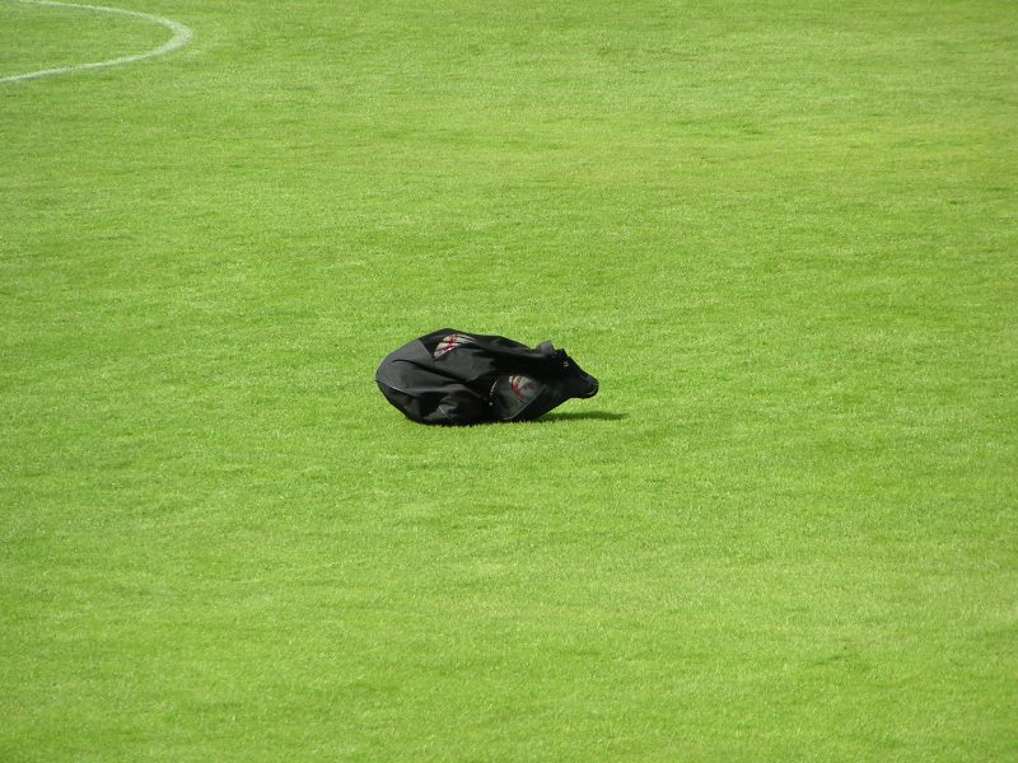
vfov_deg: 3.9
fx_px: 11175
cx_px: 509
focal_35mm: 380
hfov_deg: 5.2
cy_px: 382
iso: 50
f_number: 4
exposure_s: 1/400
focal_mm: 58
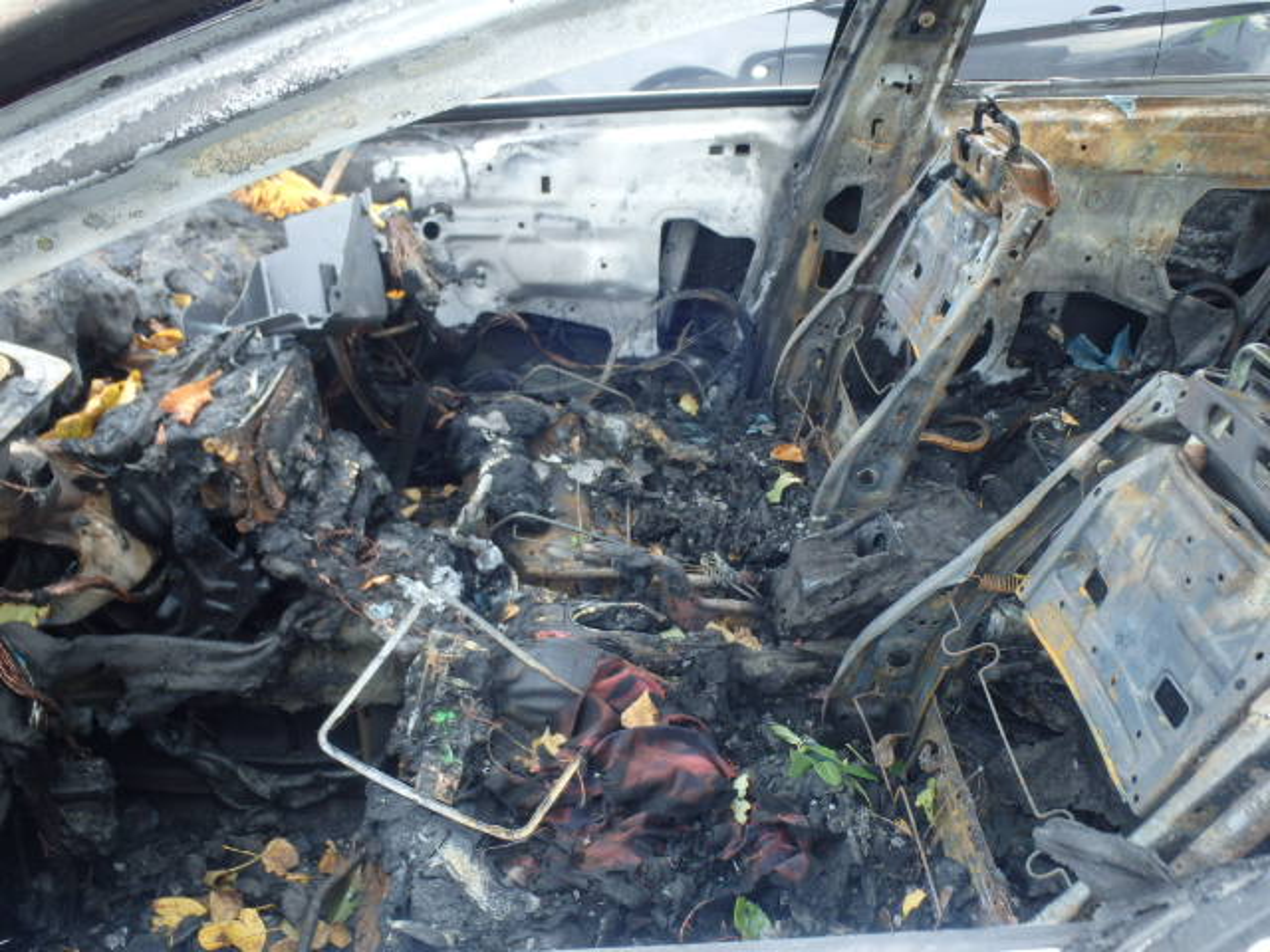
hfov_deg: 63.4
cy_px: 476
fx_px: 1027
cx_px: 635
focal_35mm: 28
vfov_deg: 49.7
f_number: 3.9
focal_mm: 5
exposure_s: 1/40
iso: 200
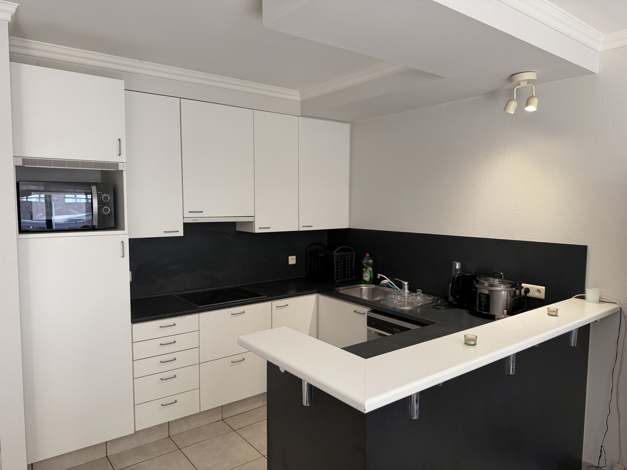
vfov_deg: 56.8
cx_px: 314
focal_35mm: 24
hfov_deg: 71.6
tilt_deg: -4.7
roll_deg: +0.0
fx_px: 435
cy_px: 235
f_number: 1.78
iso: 160
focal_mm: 6.76
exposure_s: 1/121
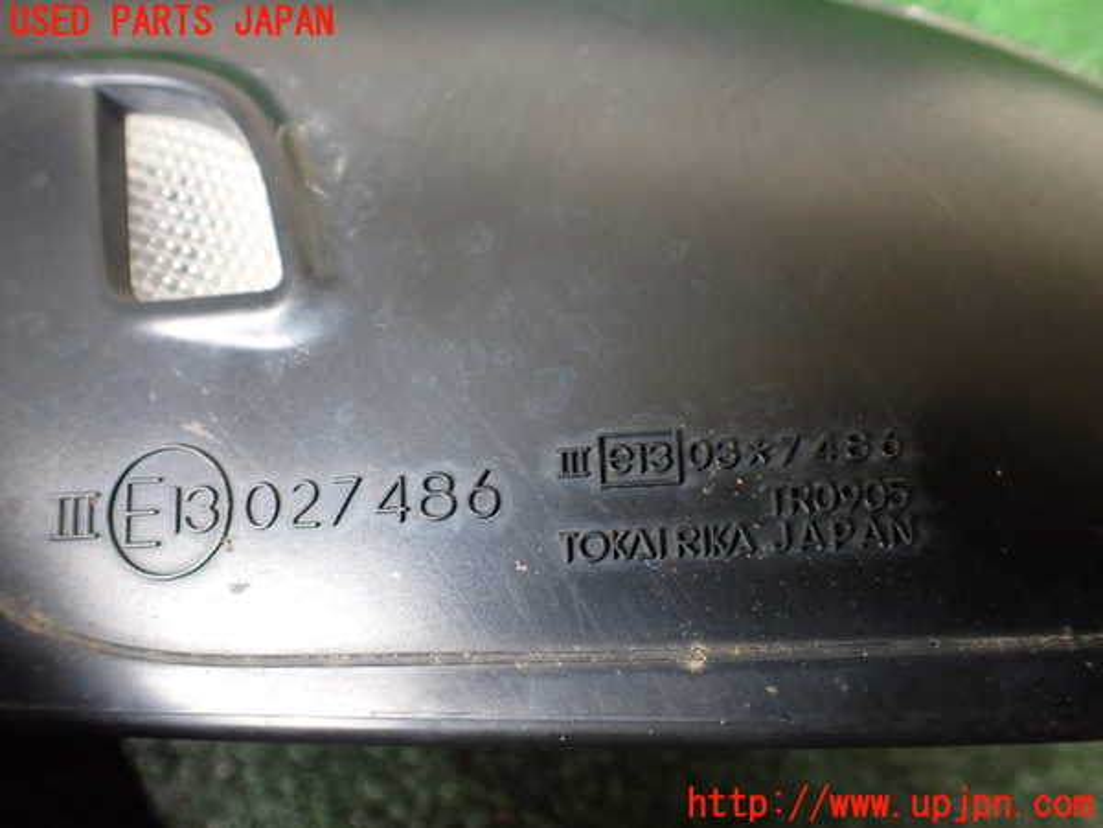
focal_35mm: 30
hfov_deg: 60.0
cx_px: 552
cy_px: 414
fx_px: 956
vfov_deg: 46.8
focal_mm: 5.4
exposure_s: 1/125
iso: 500
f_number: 2.3
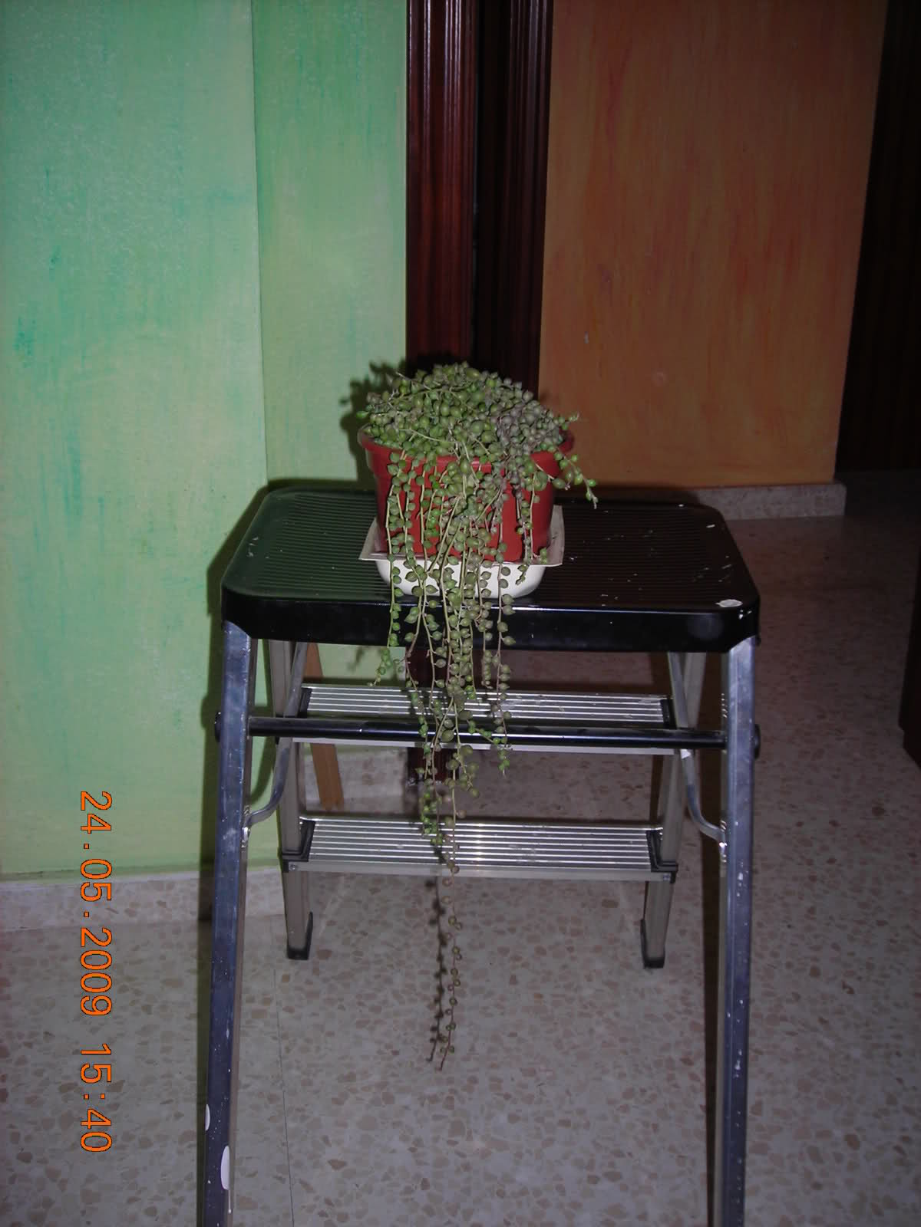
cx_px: 460
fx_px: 1348
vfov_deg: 49.0
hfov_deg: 37.7
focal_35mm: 38
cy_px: 614
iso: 50
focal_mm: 6.3
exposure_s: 1/60.1
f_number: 3.2
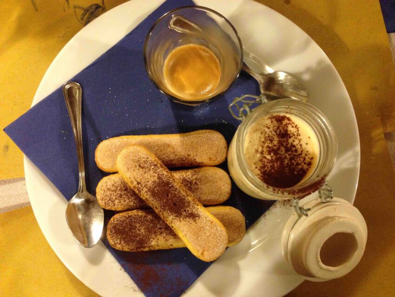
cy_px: 148
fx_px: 377
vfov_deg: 43.0
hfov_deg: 55.3
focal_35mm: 33
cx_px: 198
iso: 400
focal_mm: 4.12
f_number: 2.4
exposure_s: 1/20
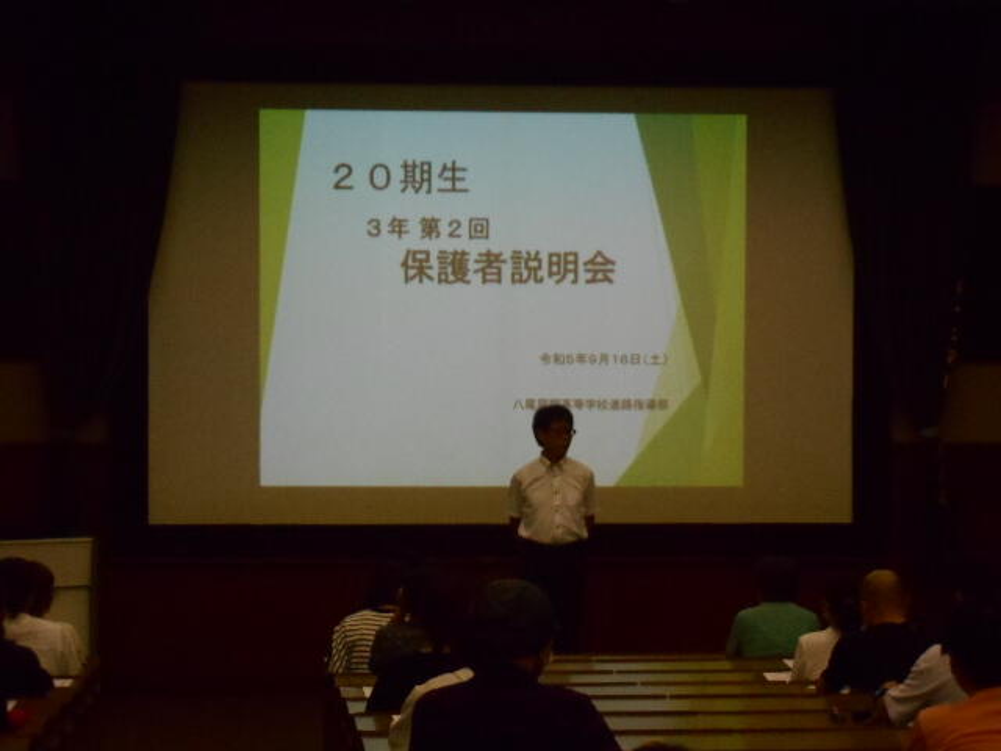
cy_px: 376
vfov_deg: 13.1
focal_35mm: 113
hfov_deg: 17.4
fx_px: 3268
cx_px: 500
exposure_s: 1/100
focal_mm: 20.1
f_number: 6
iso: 800
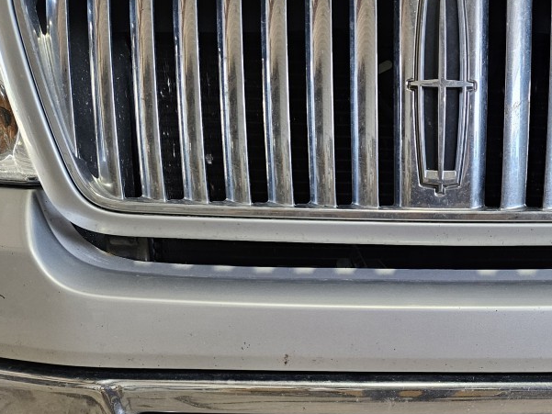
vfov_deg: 27.9
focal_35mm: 49
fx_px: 782
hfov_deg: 37.6
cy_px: 418
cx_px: 434
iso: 160
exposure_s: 1/120
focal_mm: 5.4
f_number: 1.8
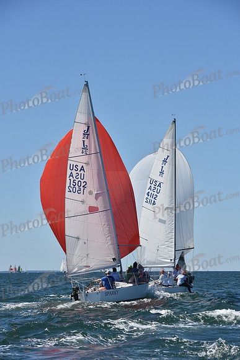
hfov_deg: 10.6
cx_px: 120
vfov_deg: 15.8
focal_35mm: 130
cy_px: 180
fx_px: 1299
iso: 250
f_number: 9
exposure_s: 1/1250
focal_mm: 130
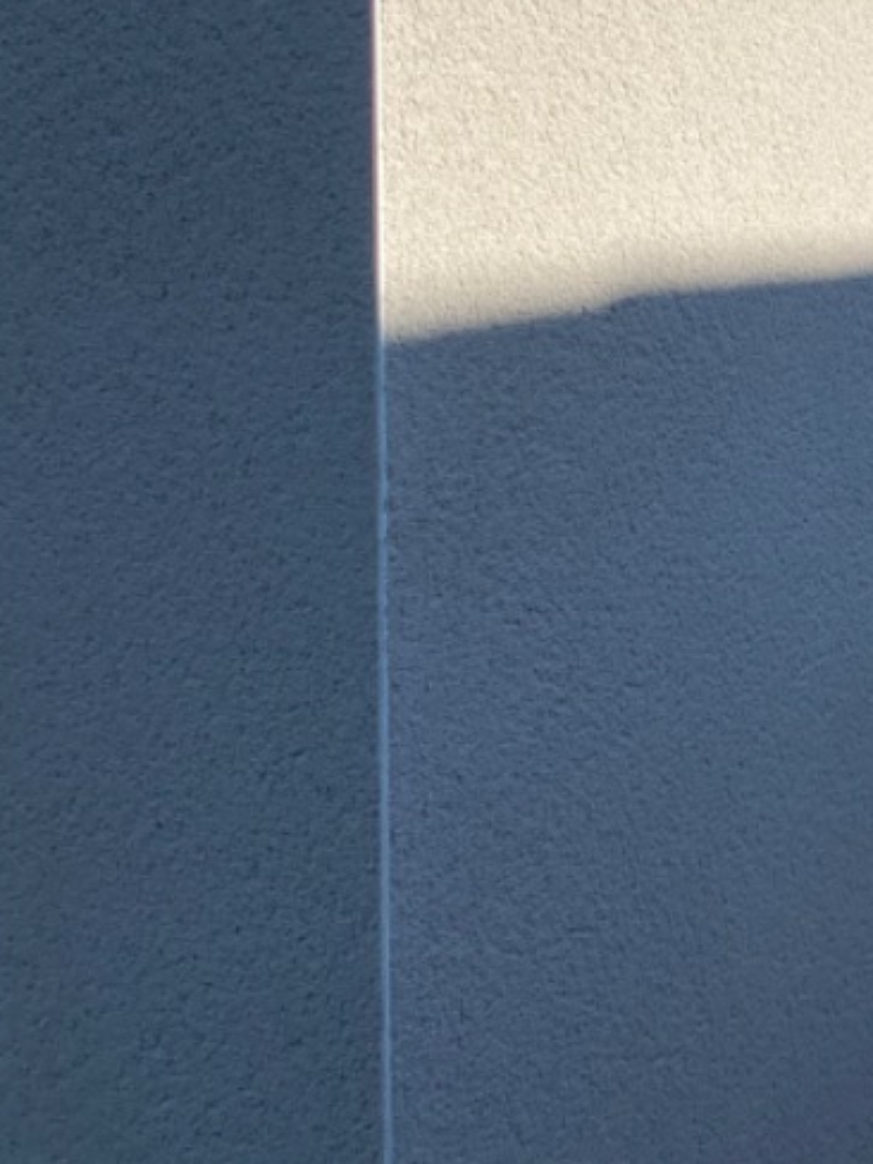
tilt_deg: -6.2
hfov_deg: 21.3
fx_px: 2152
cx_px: 1057
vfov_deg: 30.0
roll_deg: +0.4
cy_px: 372
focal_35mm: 64
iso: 32
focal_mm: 4.25
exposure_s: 1/2410
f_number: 1.8
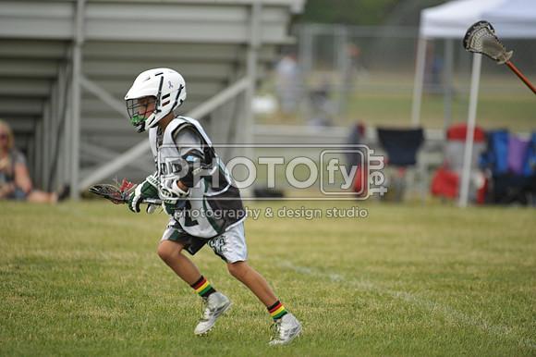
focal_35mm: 400
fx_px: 5952
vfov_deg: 3.4
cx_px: 268
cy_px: 178
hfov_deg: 5.2
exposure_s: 1/2000
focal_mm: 400
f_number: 4
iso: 800
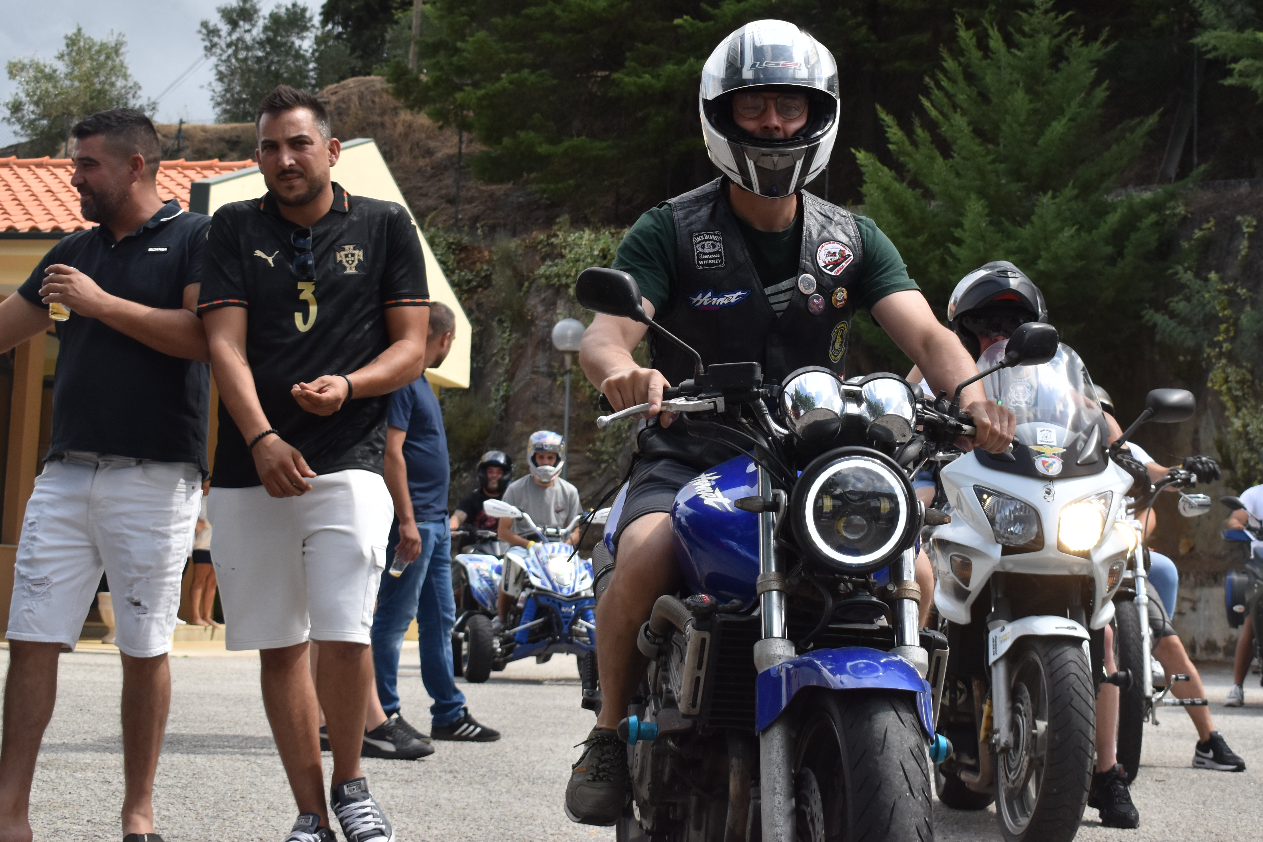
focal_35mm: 65
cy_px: 280
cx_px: 742
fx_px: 2280
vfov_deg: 20.8
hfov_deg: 30.9
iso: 400
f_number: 6.3
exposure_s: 1/1600
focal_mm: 32
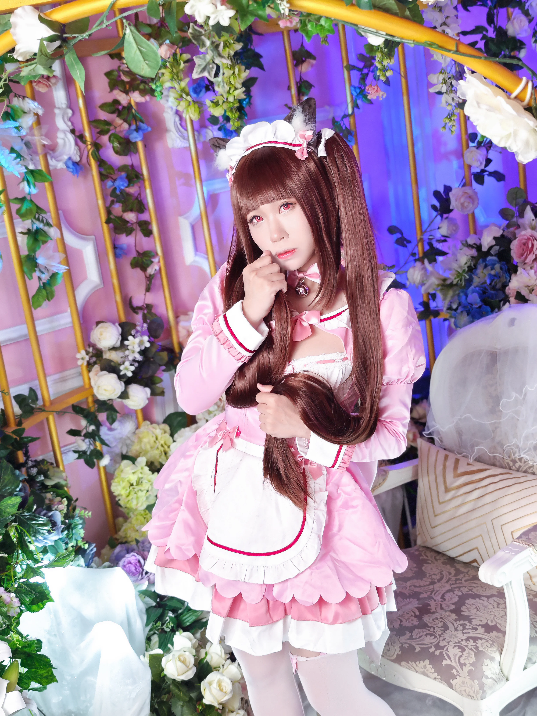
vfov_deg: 38.2
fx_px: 1034
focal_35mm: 50
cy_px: 358
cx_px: 268
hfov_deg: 29.1
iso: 64
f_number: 1.6
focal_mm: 8.72
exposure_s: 1/120
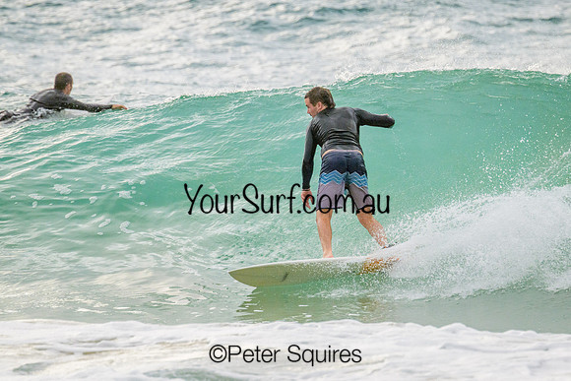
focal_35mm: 738
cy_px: 180
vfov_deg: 1.9
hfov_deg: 2.8
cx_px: 322
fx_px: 11714
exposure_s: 1/2000
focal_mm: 650
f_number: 11
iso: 2200
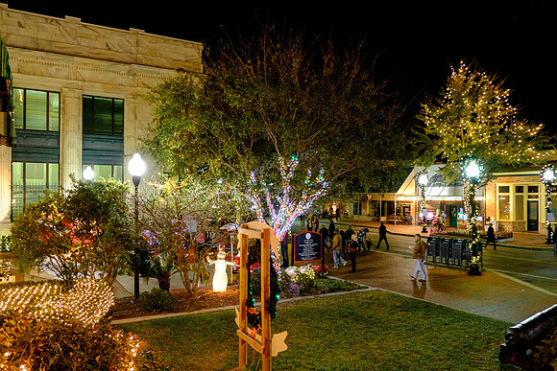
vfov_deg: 48.0
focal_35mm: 27
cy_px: 186
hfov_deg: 67.4
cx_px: 278
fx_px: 418
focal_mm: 18
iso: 2500
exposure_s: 1/30
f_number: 2.8
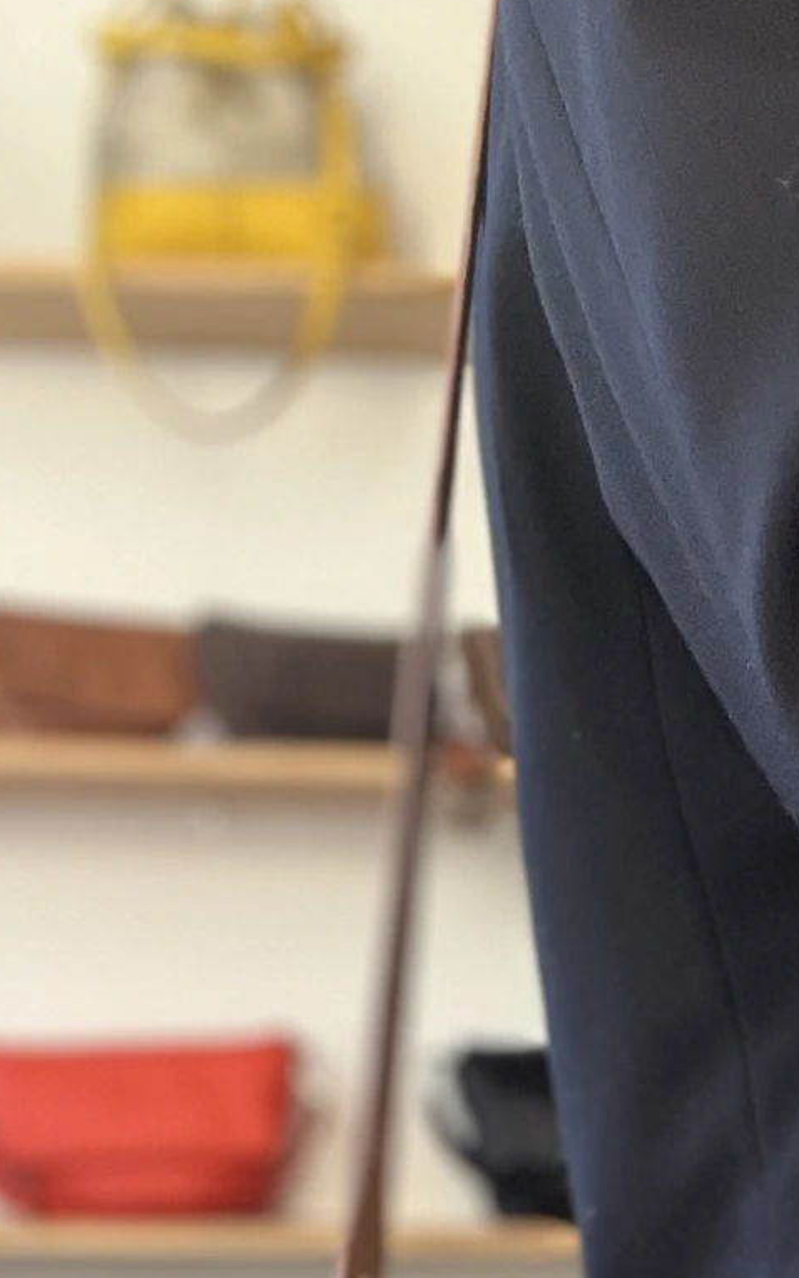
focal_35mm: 88
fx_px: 3067
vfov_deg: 21.5
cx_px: 958
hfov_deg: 14.4
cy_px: 1623
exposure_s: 1/60
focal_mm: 2.71
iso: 160
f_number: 2.2
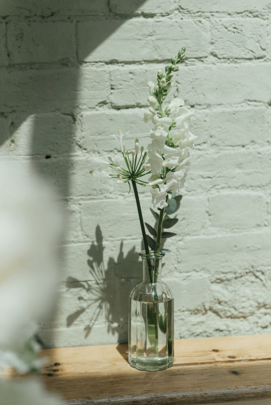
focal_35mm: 50
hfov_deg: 27.0
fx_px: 564
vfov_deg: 39.6
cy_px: 202
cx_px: 136
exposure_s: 1/3200
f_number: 2.8
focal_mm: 50
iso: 160
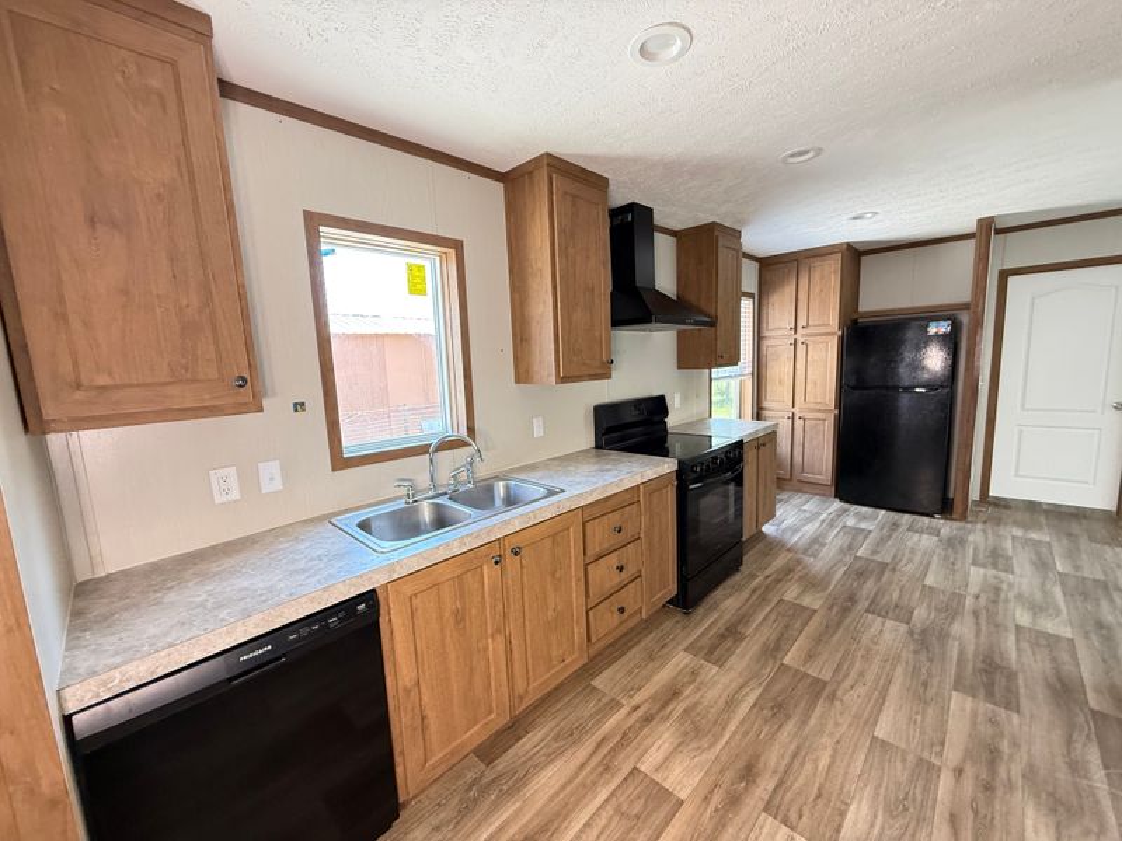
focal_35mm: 14
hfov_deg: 102.1
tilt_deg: -6.4
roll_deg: +2.6
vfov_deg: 85.7
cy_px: 420
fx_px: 454
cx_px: 561
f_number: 2.2
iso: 320
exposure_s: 1/99
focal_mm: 2.22
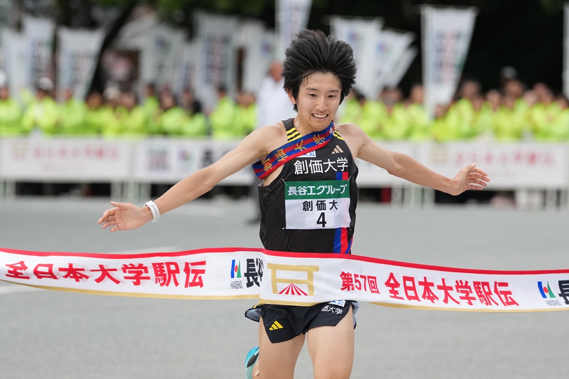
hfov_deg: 6.9
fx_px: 4741
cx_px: 284
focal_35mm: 300
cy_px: 190
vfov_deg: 4.6
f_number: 4
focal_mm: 200
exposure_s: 1/2000
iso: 640
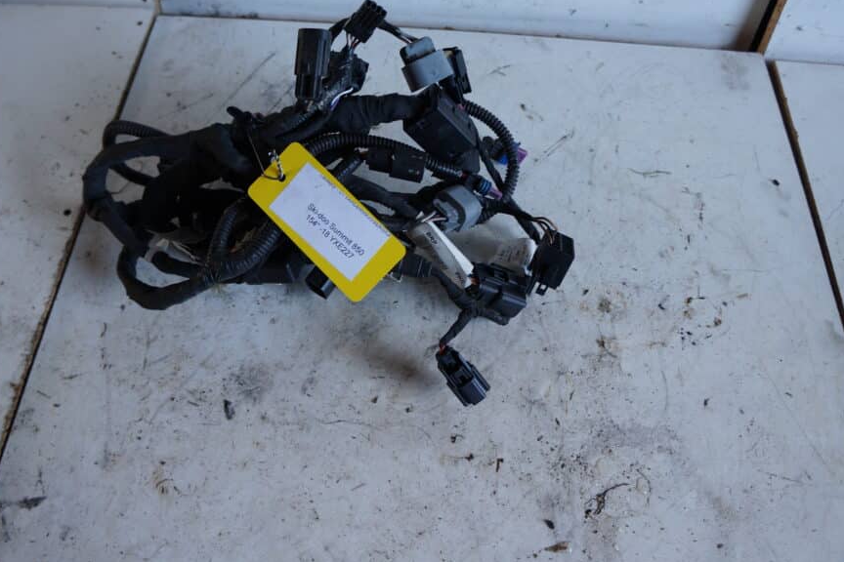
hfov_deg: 58.3
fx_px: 750
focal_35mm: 32
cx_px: 346
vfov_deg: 41.0
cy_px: 236
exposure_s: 1/60
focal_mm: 18
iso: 320
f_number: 4
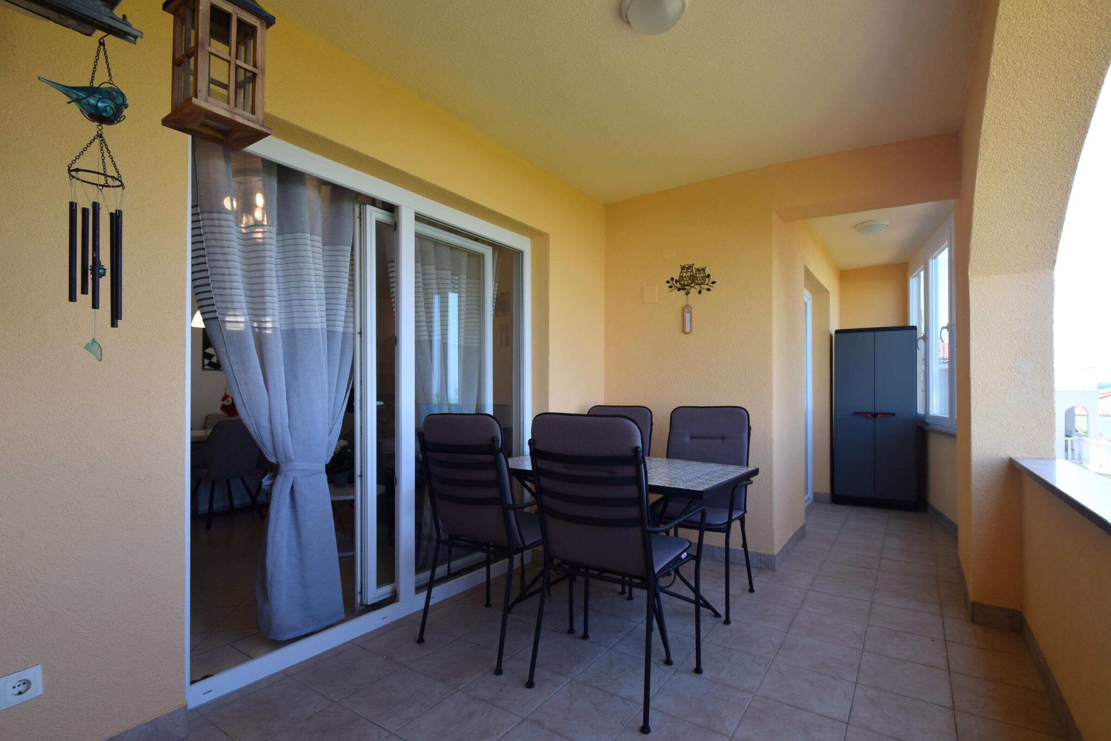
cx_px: 556
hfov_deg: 100.4
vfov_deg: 77.3
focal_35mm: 15
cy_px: 370
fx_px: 463
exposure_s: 1/80
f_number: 8
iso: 200
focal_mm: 10
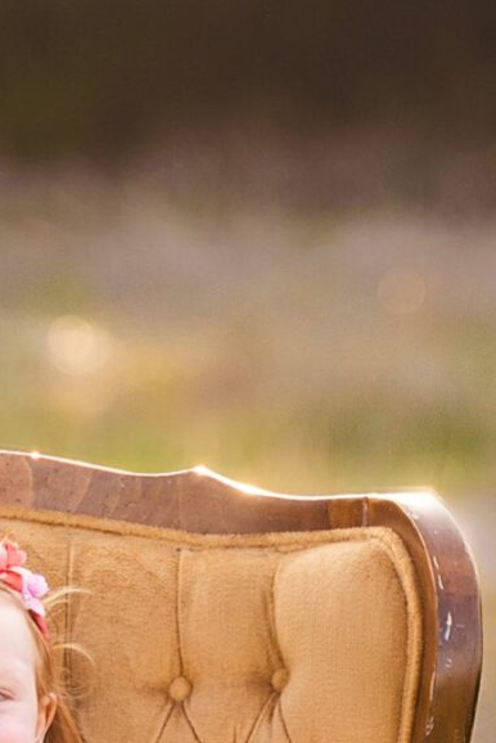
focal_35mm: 540
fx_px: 11146
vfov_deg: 3.8
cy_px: 726
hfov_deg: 2.5
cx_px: -92
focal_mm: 122
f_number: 2.8
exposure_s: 1/1000
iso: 200
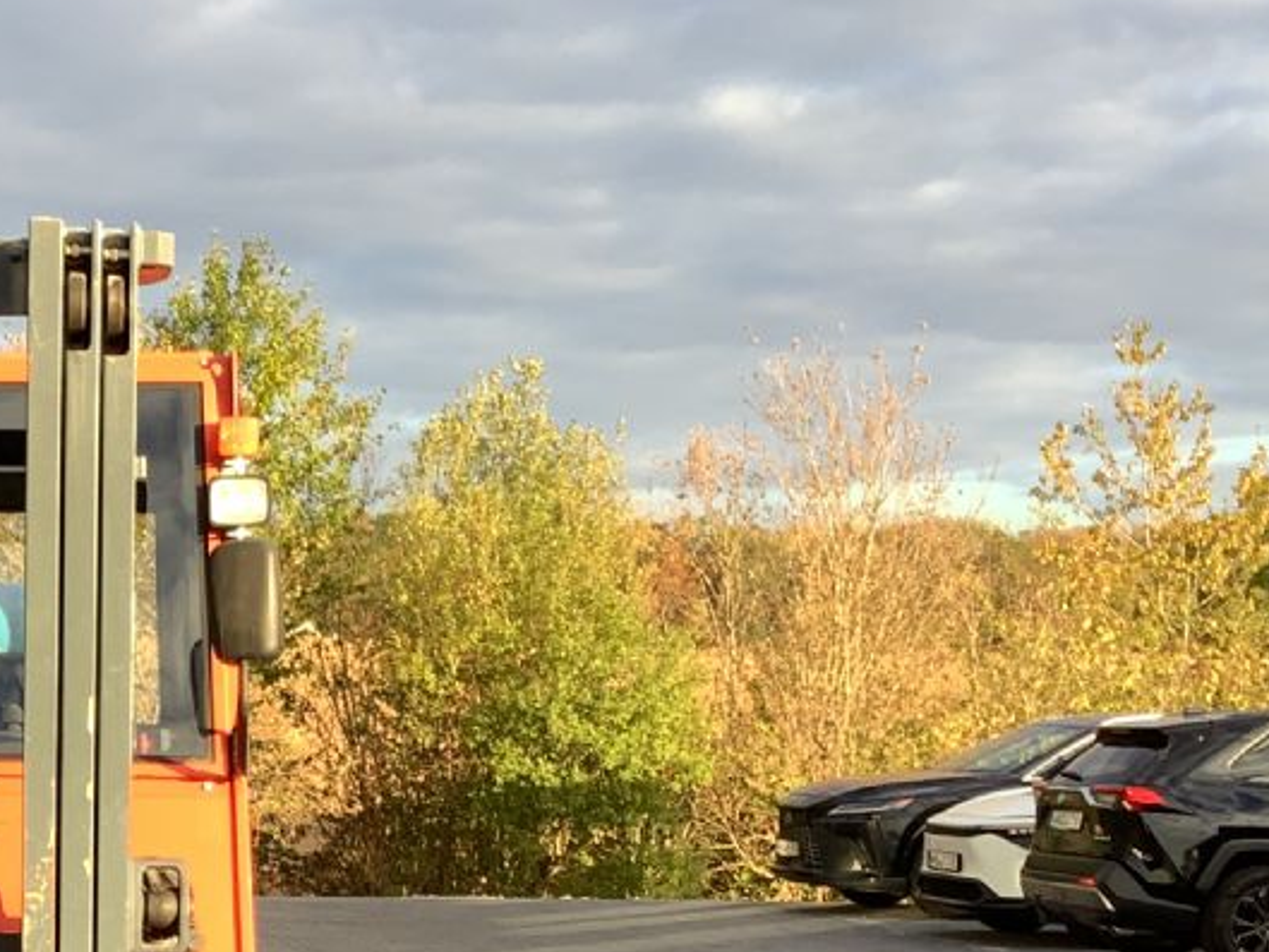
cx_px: -55
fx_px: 2750
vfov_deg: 19.2
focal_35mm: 75
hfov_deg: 24.6
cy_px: 921
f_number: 2.4
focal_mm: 3.3
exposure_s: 1/162
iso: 25
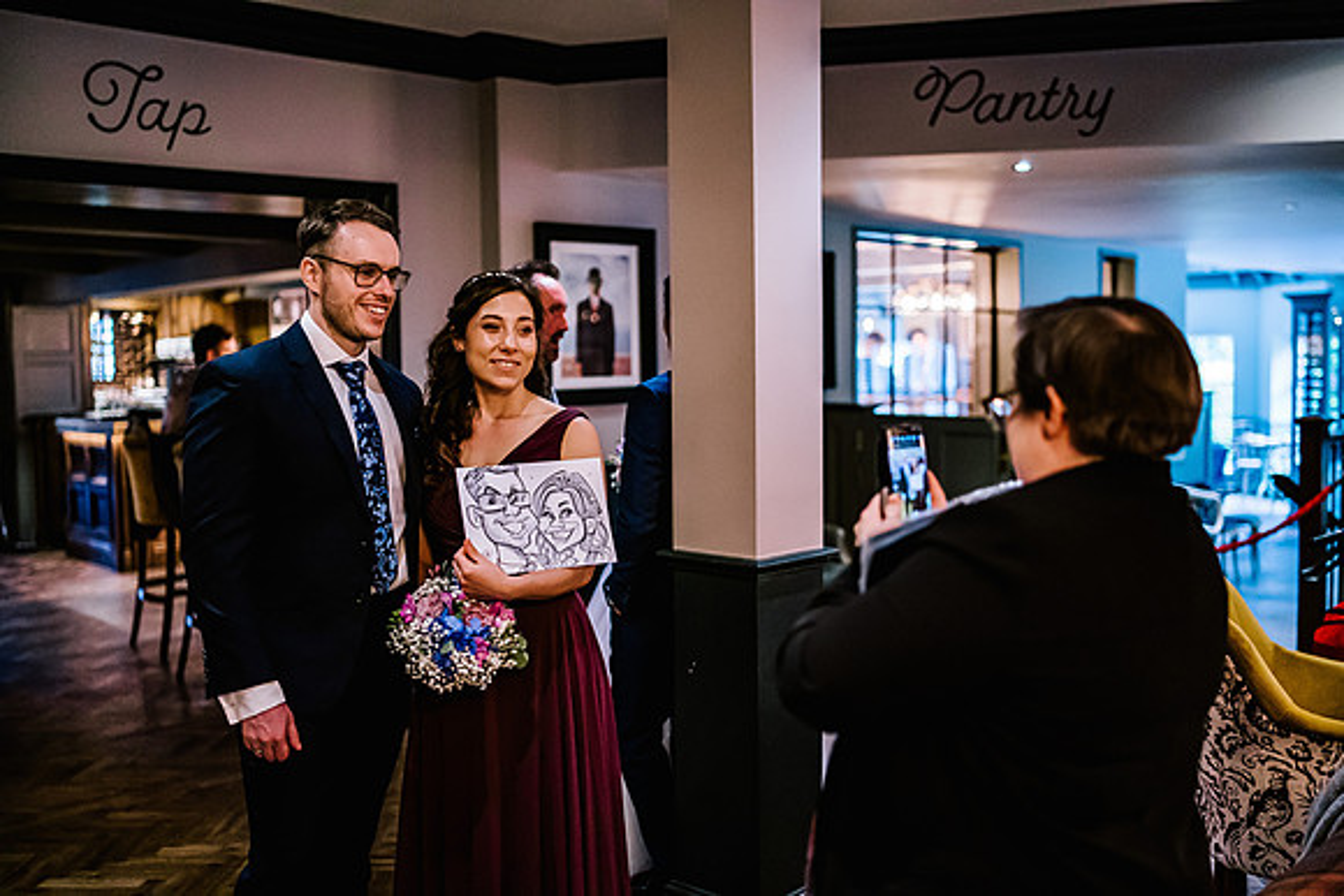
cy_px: 448
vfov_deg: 37.9
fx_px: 1307
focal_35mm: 35
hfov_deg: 54.4
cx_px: 672
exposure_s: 1/500
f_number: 1.4
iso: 3200
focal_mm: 35
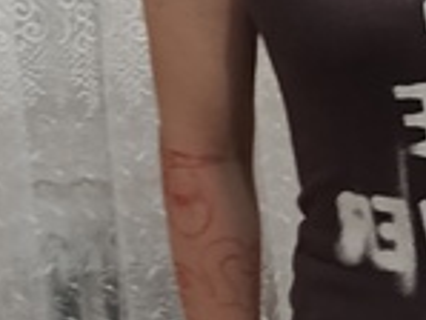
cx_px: 555
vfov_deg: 7.8
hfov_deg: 10.2
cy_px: 311
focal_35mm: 190
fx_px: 2340
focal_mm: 5.24
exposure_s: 1/25
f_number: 1.7
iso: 1228
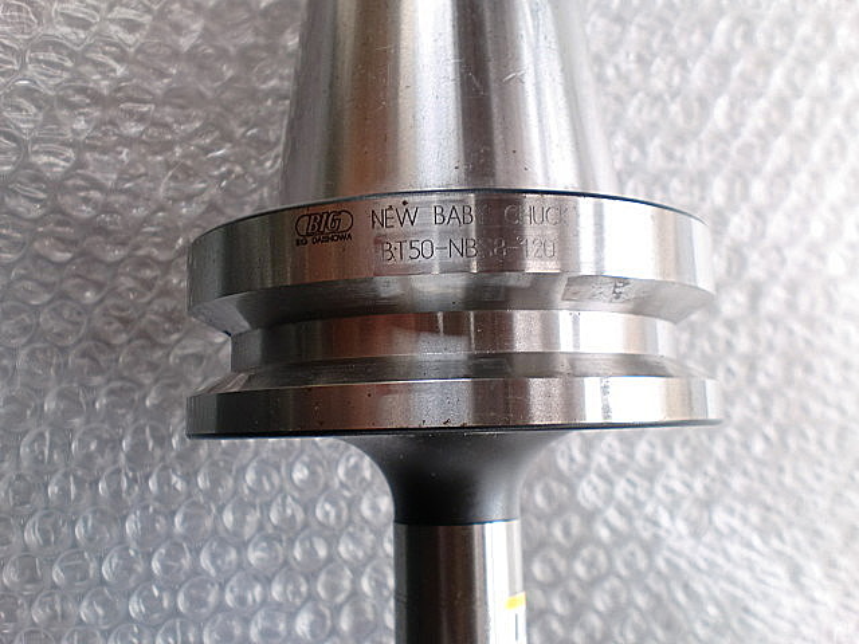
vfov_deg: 40.7
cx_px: 430
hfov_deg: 52.6
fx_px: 869
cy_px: 322
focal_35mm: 35
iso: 64
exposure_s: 1/60
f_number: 3.1
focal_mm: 6.3
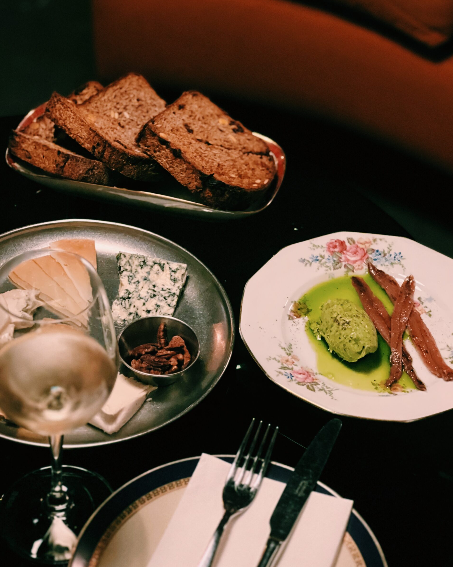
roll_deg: -3.3
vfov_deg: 23.6
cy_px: 269
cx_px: 227
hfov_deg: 18.9
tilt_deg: -42.2
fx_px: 1357
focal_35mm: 81
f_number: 2.8
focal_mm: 9
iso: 800
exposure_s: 1/14
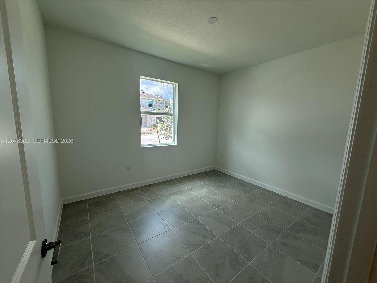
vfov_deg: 85.7
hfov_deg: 102.1
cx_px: 188
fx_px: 152
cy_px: 142
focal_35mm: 14
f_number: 2.2
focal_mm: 2.22
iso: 50
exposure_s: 1/168
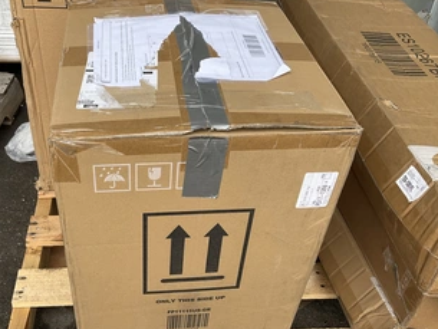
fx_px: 481
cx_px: 168
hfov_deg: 48.6
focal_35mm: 38
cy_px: 172
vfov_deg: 37.7
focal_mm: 3
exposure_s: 1/425
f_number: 1.8
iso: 25
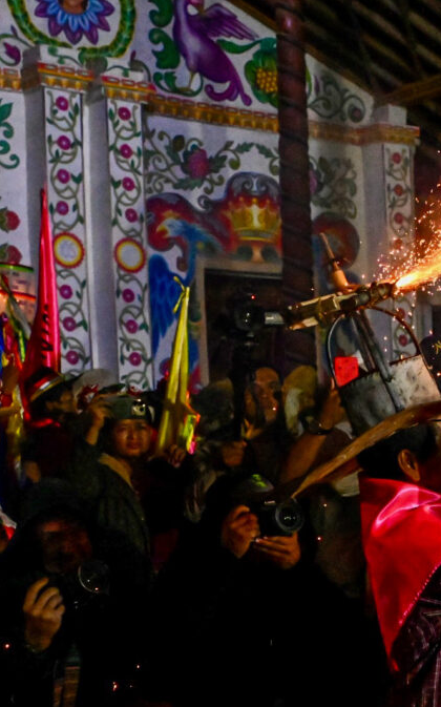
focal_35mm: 45
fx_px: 866
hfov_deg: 25.5
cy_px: 358
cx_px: 537
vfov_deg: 44.4
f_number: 6.3
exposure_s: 1/250
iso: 10000
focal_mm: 29
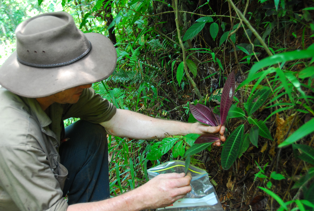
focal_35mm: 48
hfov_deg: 41.0
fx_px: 420
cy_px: 106
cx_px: 157
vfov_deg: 28.2
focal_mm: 32
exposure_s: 1/30
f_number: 4
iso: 640
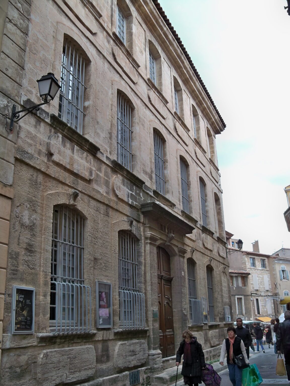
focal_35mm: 35
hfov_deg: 40.7
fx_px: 391
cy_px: 193
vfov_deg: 52.6
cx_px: 145
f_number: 3.5
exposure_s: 1/40
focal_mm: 6.2
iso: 80
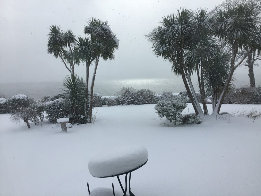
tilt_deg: -4.0
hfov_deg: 58.4
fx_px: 234
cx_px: 130
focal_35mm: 31
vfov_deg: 45.4
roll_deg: +2.1
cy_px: 98
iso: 25
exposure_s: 1/1131
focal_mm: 3.3
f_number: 2.4
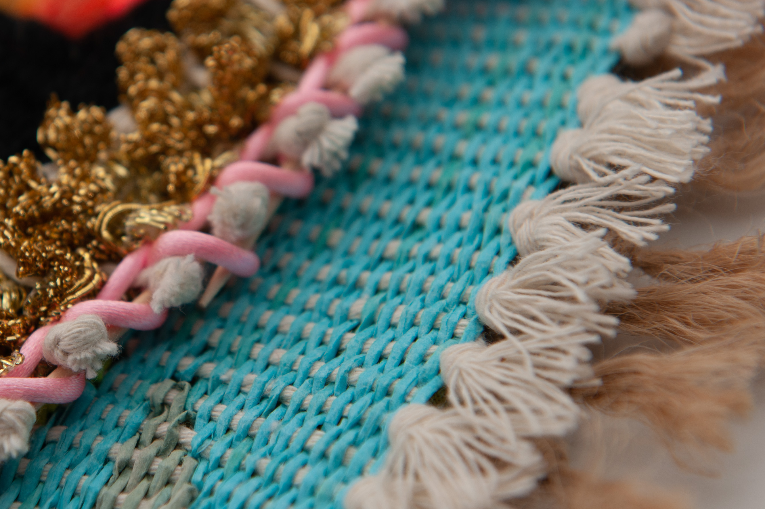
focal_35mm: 112
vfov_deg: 12.2
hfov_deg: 18.1
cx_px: 168
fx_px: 2378
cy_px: 209
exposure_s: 1/125
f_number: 5
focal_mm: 70
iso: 200
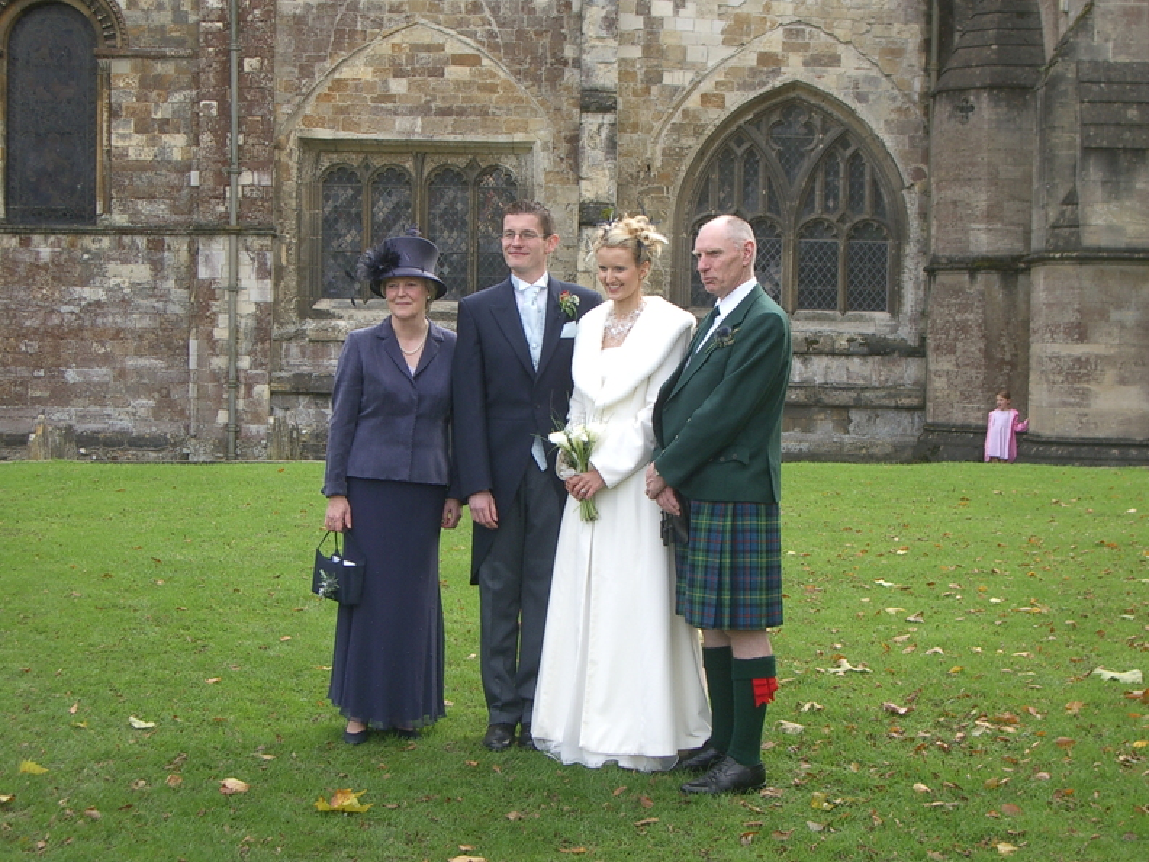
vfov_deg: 23.7
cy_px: 431
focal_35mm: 62
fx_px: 2058
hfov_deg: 31.2
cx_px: 574
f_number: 3.5
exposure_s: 1/160
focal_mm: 10.2
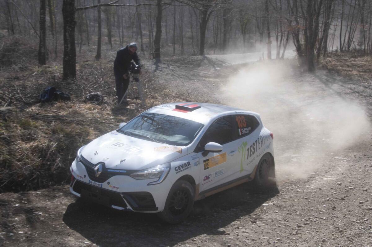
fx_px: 542
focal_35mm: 52
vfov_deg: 25.7
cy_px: 124
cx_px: 186
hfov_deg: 37.9
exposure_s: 1/500
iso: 400
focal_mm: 35
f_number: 10
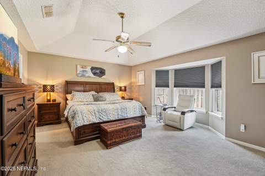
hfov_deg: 104.3
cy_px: 88
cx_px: 132
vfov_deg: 81.1
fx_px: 103
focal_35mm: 14
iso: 200
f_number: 9
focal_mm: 14
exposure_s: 1/4
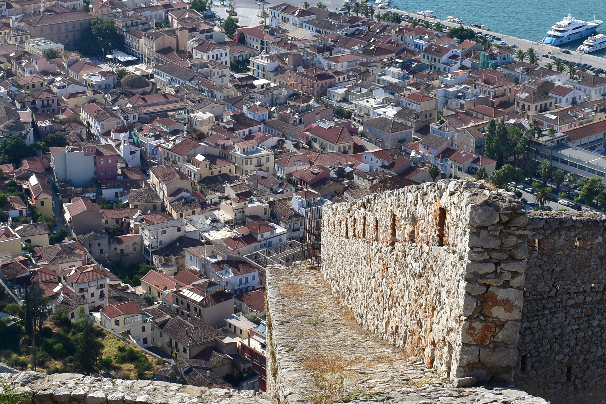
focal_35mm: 79
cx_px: 263
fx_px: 1331
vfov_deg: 17.3
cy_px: 196
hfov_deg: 25.6
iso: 200
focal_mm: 25
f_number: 9
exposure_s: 1/320
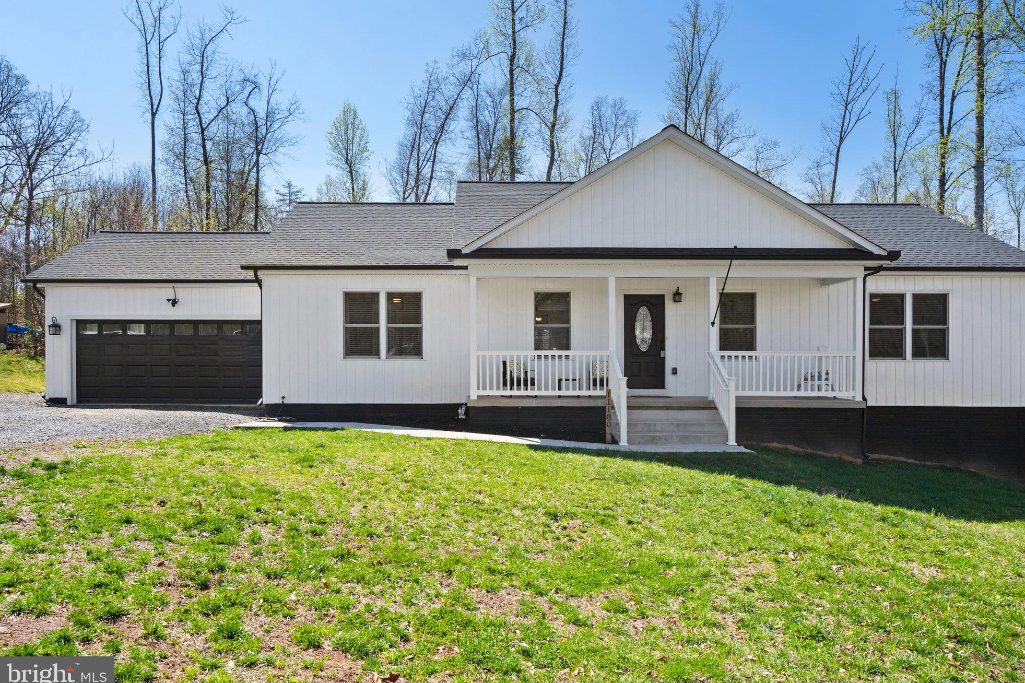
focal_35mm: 24
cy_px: 338
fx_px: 683
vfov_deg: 53.1
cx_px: 533
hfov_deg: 73.7
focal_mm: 23
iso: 250
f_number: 11
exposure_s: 1/250
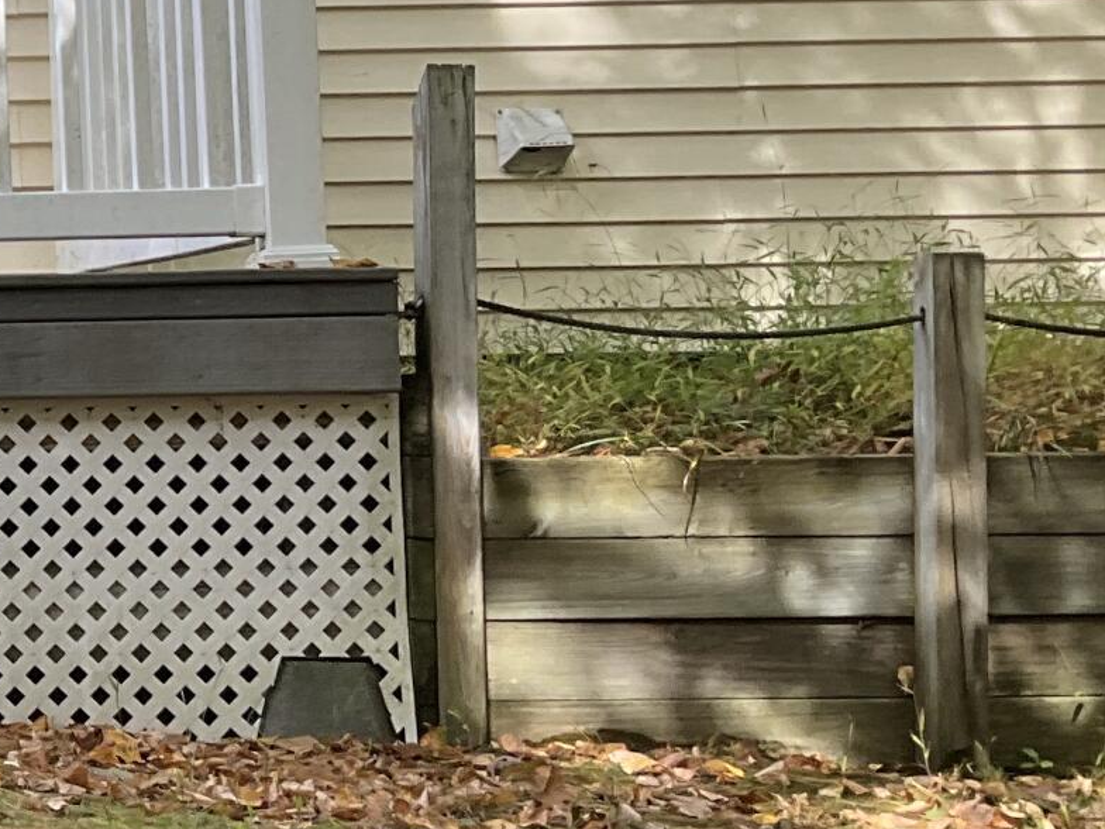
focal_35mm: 111
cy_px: 285
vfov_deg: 13.3
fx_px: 3543
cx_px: -816
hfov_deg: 15.5
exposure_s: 1/279
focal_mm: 3
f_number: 1.8
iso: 25
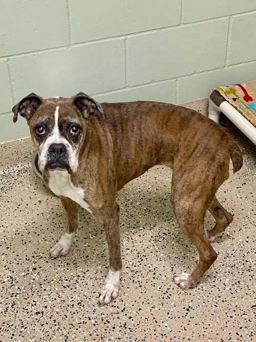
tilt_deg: -36.0
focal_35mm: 52
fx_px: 513
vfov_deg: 36.8
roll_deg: -0.4
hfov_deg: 28.0
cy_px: 171
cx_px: 128
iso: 200
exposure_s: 1/40
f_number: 2
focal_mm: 6
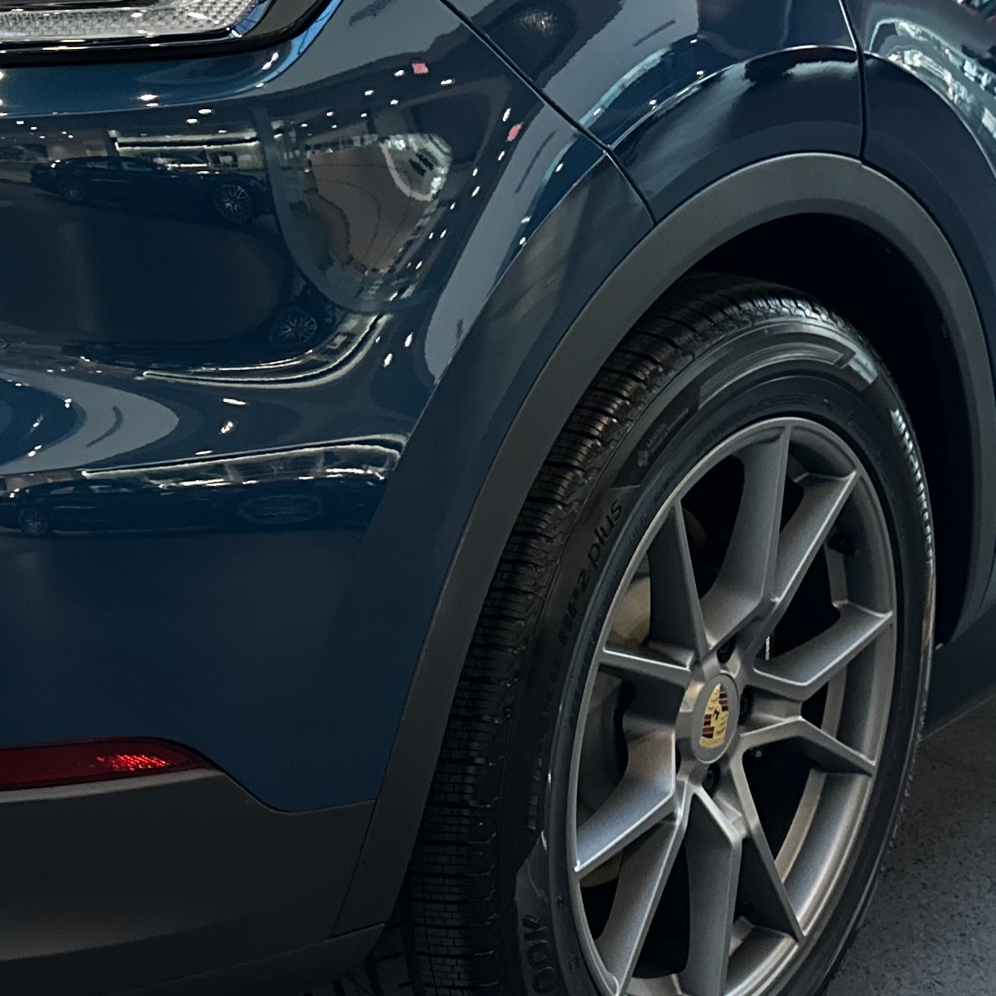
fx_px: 2279
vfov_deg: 24.5
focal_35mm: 70
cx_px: 264
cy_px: 310
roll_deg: +1.1
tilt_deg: -13.5
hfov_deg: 24.4
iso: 400
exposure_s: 1/60
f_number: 1.78
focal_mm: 6.86
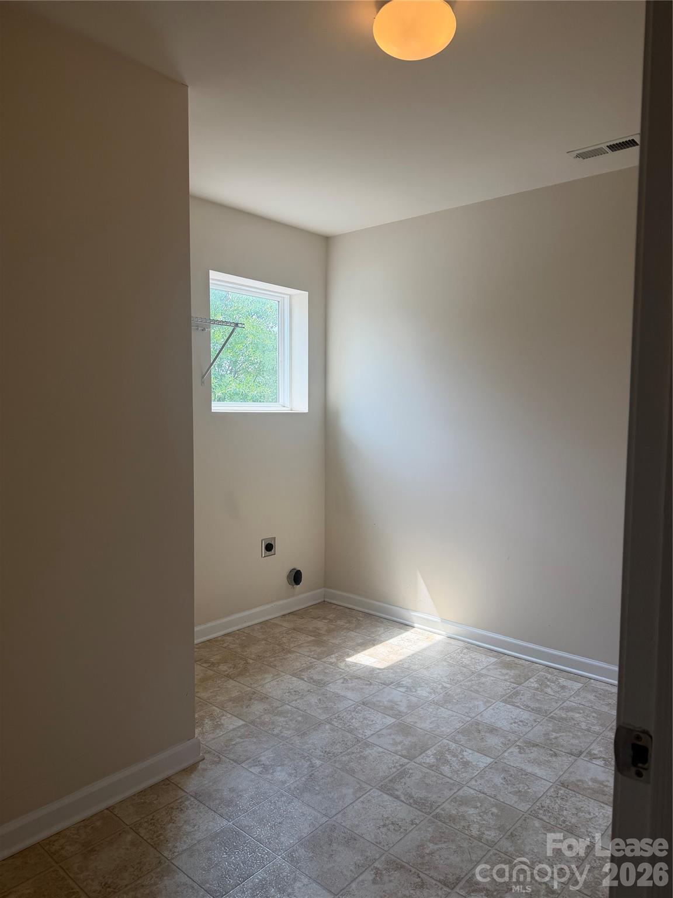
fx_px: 622
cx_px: 336
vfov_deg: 71.6
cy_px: 449
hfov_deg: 56.8
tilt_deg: -5.1
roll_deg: -0.3
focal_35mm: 24
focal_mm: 6.76
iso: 100
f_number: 1.78
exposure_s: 1/426
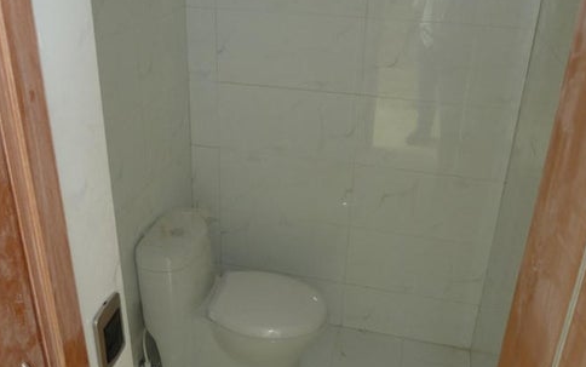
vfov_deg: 36.3
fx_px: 559
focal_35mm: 35
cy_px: 178
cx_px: 268
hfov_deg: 55.2
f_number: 3.3
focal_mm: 4.1
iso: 100
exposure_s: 1/30
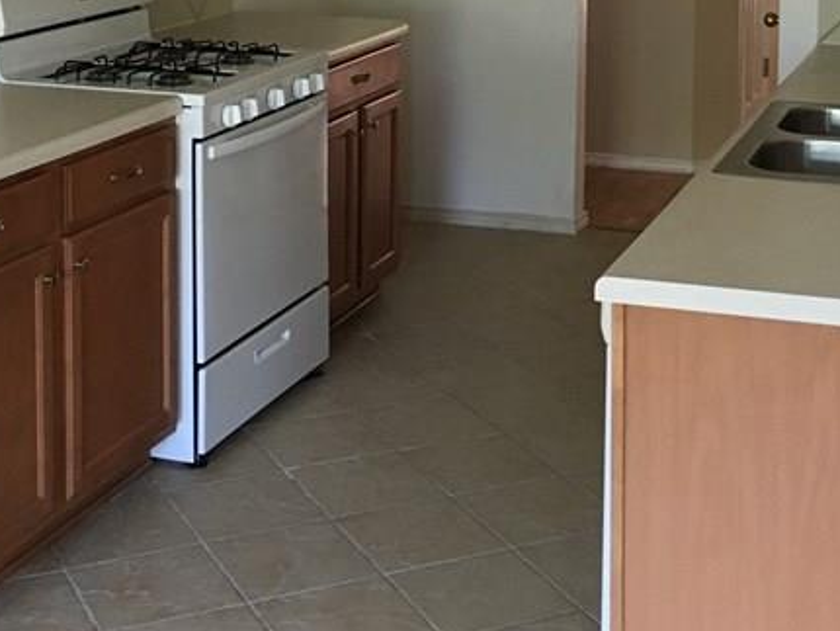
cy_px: -51
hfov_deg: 28.1
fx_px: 1675
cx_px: 441
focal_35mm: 69
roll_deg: -0.2
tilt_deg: -5.2
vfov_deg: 20.4
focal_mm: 4.15
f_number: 2.2
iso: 125
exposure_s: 1/30
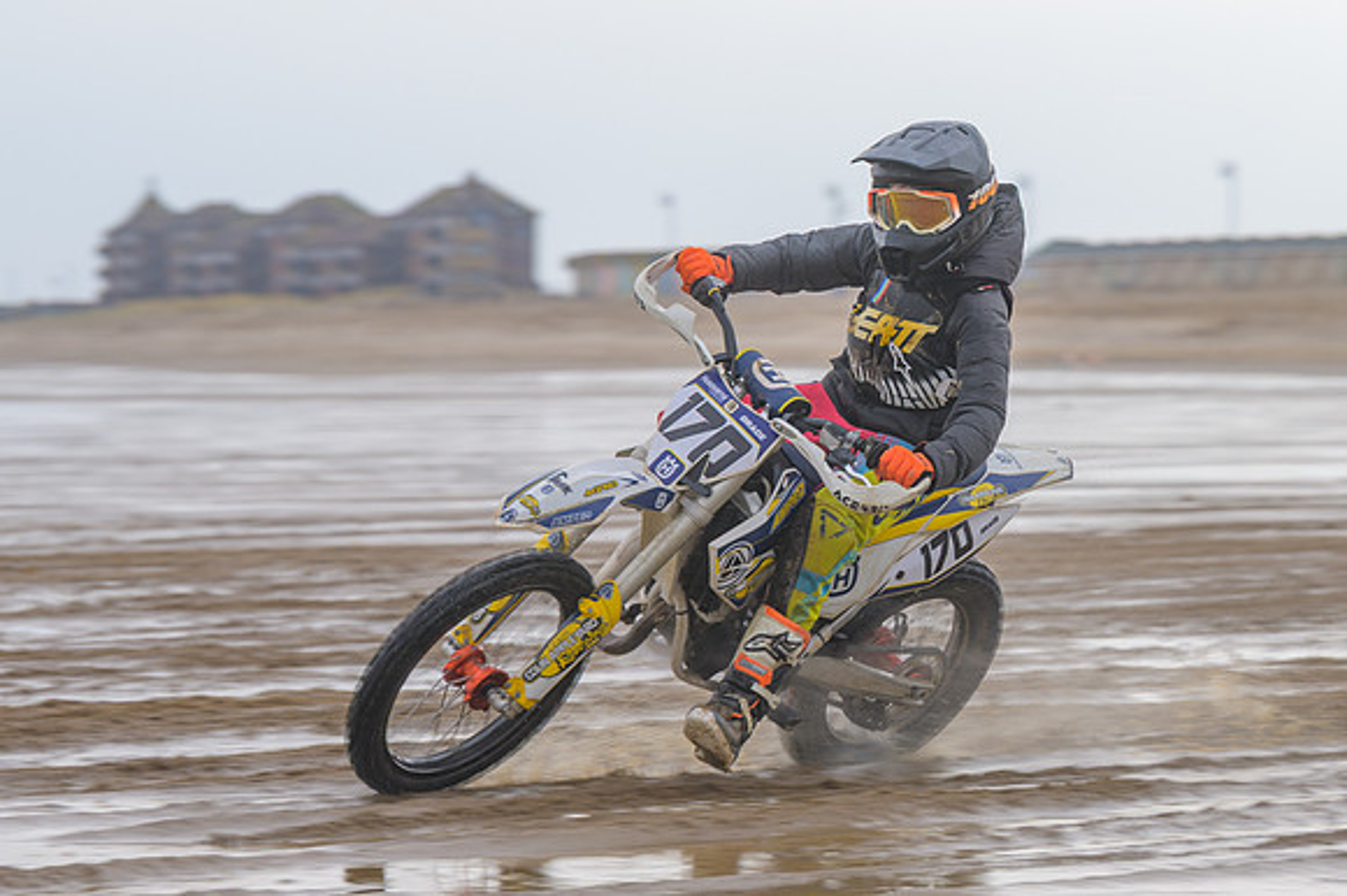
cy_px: 521
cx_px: 681
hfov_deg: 12.4
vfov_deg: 8.3
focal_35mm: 166
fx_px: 6196
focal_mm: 94
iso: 64
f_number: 4
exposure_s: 1/320
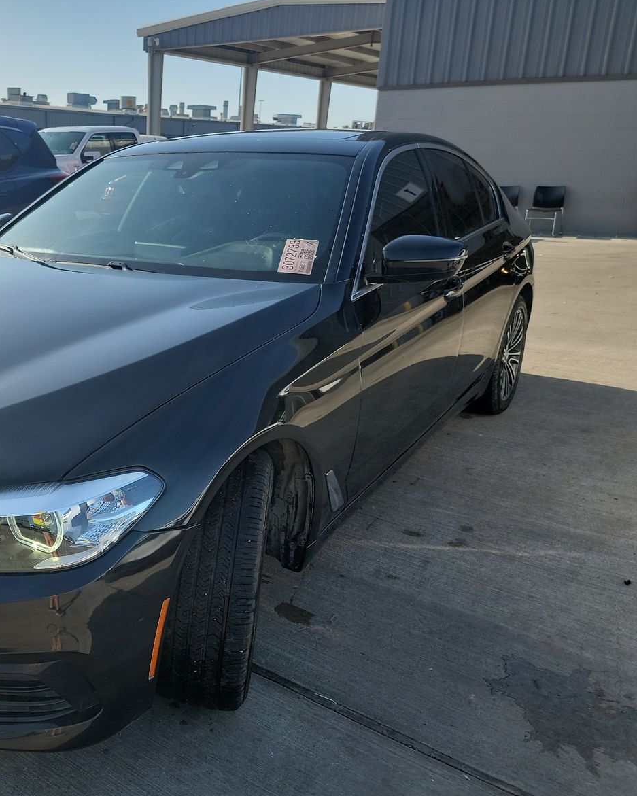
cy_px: 404
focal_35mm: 32
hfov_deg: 43.4
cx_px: 116
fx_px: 754
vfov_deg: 55.7
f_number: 1.8
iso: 50
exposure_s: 1/566
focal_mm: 6.7
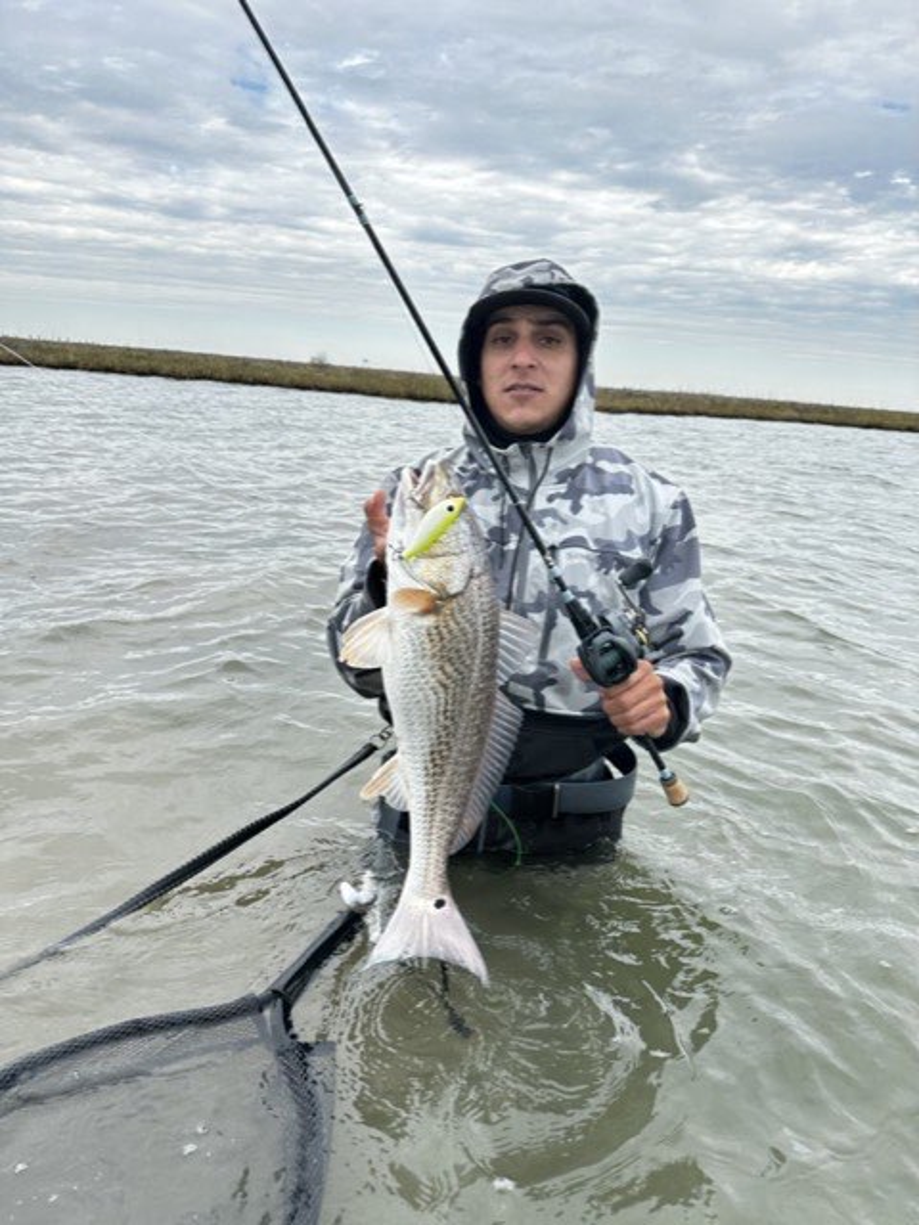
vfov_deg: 71.6
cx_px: 460
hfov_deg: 56.8
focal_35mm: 24
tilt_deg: -15.6
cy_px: 612
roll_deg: -1.9
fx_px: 850
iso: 80
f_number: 1.78
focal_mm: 6.86
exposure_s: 1/1988
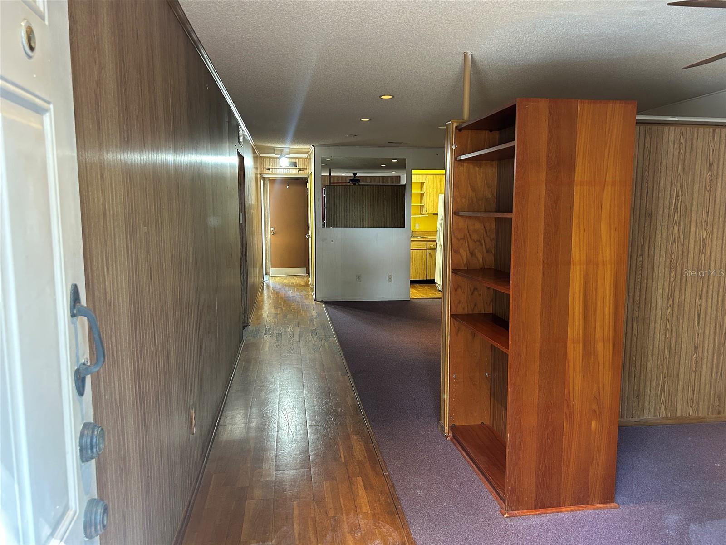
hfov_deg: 67.3
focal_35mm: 26
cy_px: 272
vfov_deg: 53.1
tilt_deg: -6.9
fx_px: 545
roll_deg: +0.3
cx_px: 363
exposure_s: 1/60
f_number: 1.5
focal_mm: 5.7
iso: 200
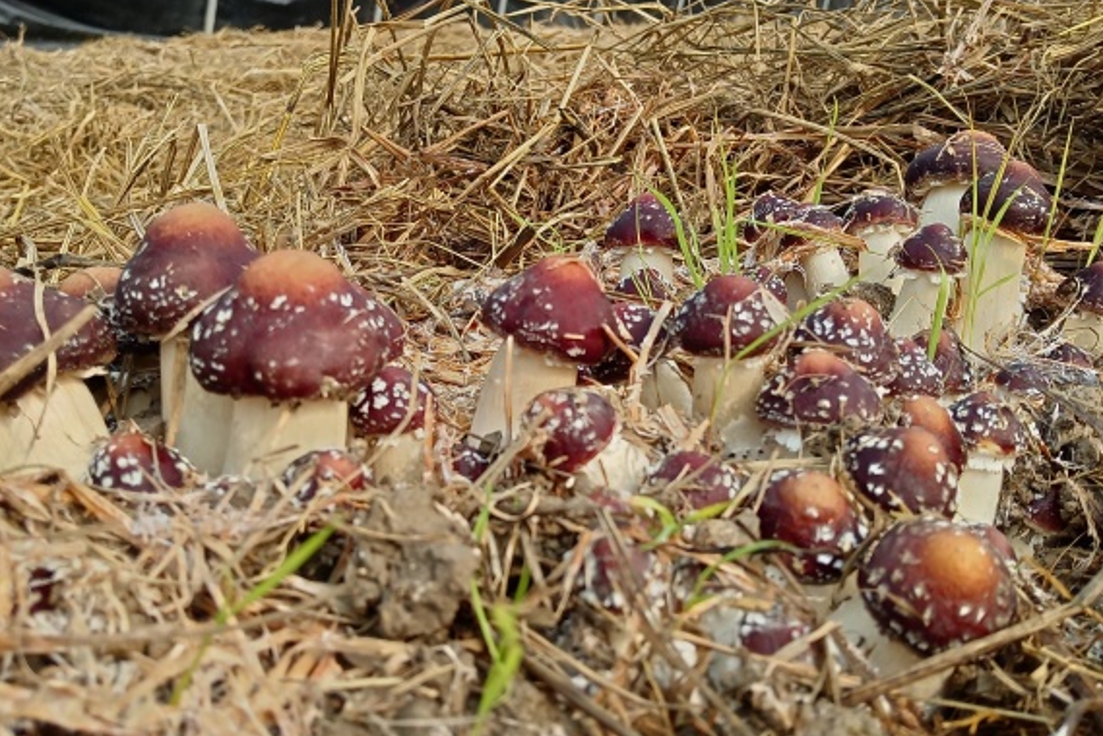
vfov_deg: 35.0
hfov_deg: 50.7
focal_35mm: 38
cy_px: 296
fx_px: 1165
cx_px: 539
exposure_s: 1/248
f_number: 1.8
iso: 100
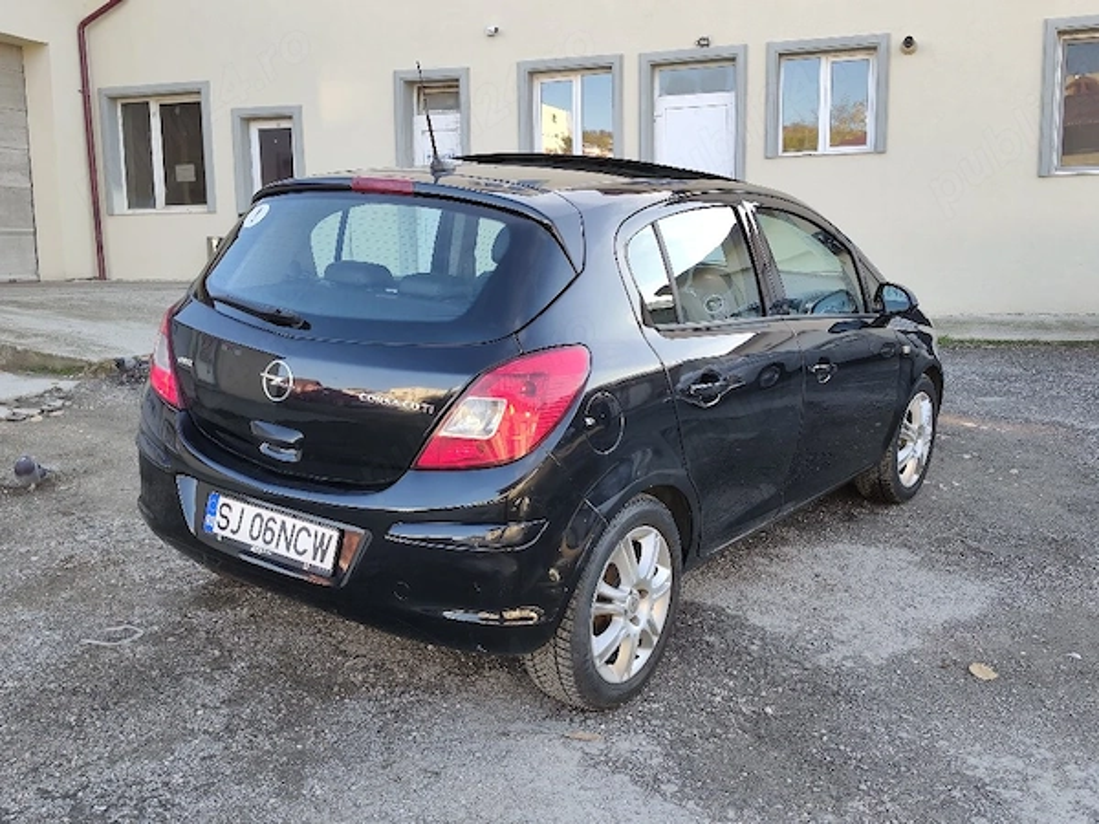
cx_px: 550
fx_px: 1111
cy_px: 412
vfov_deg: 40.7
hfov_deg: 52.6
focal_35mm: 35
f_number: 1.7
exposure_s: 1/100
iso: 80
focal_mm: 6.07
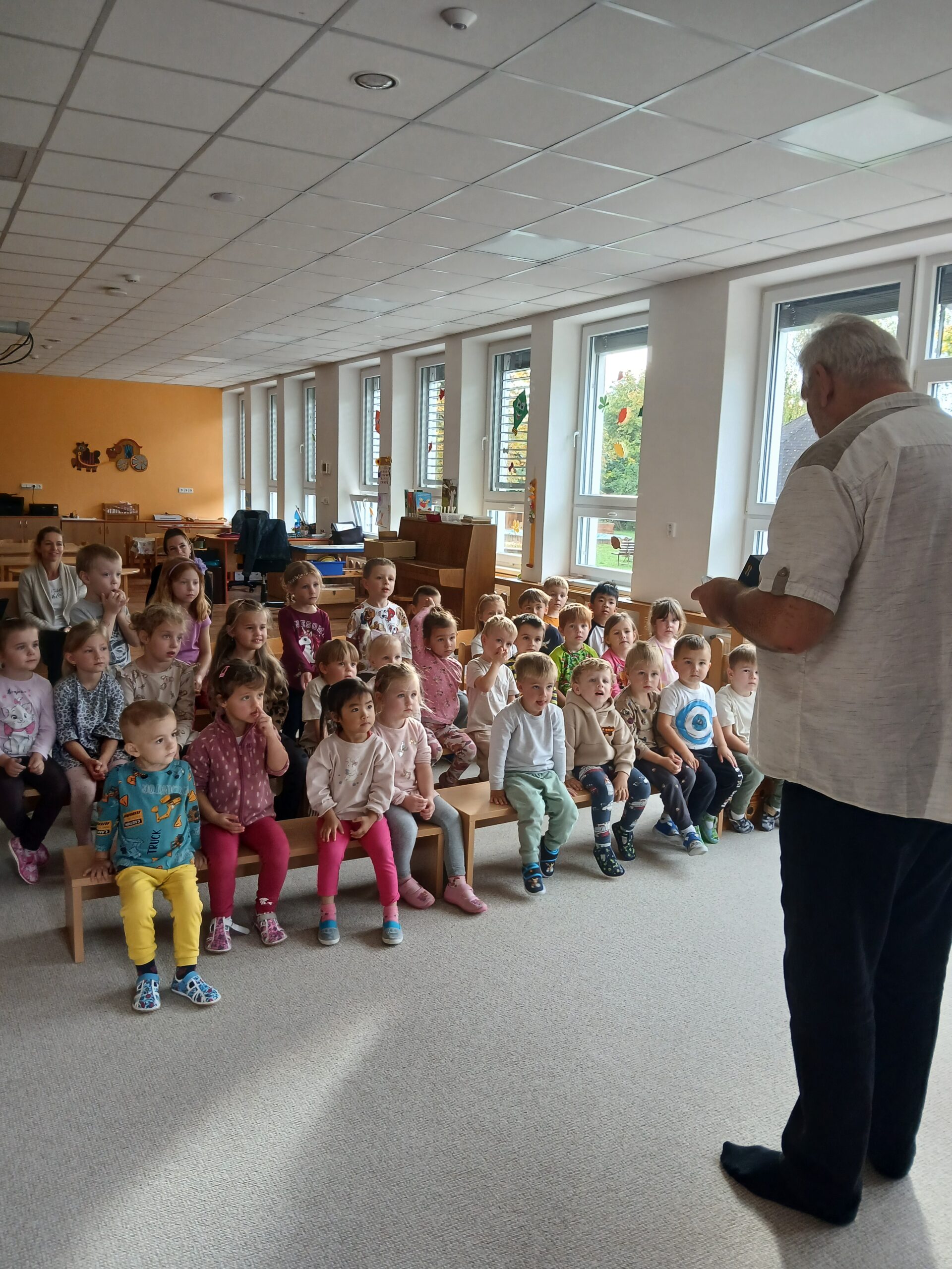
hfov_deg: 53.1
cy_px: 634
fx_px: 953
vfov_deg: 67.3
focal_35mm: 26
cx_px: 476
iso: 100
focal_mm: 3.98
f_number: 1.8
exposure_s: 1/50
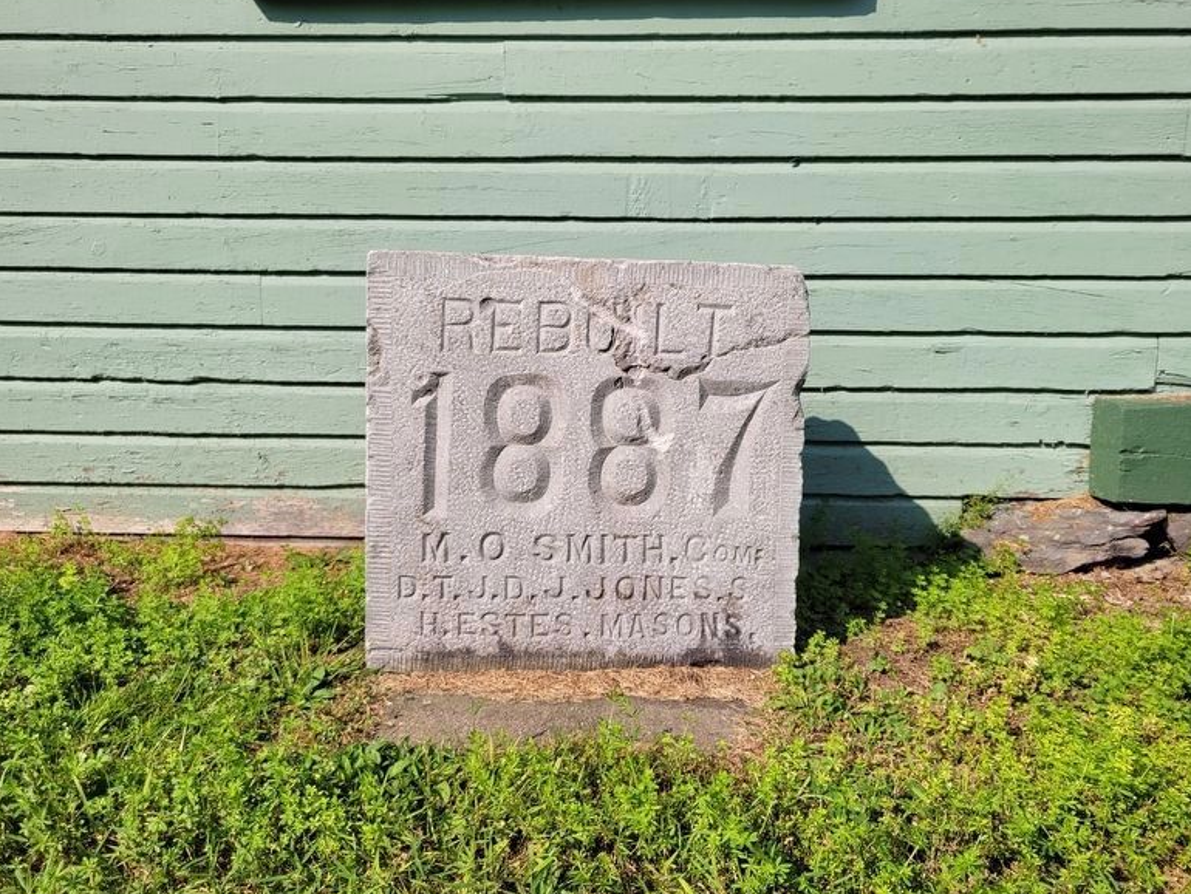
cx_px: 589
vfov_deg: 51.4
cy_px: 442
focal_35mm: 27
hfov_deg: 65.3
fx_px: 929
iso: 40
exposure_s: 1/3018
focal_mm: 5.4
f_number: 1.8
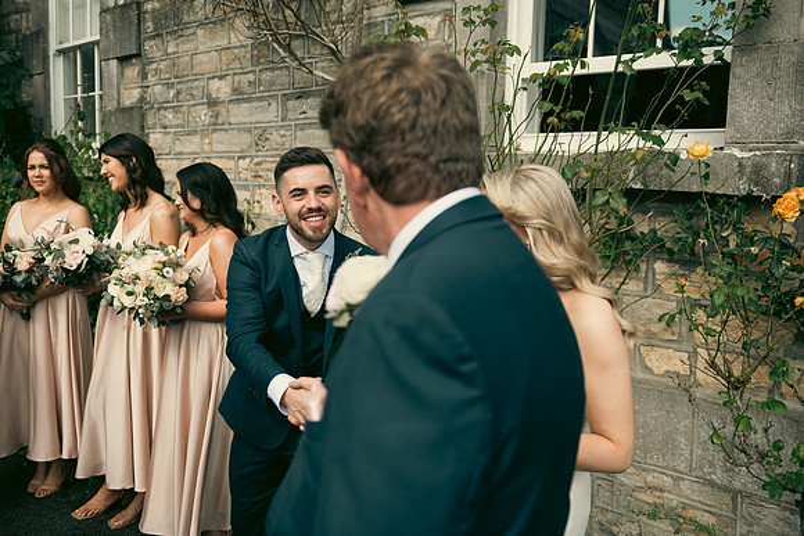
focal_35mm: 31
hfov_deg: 60.3
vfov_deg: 42.3
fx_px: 692
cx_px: 402
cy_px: 268
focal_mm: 31
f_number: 3.5
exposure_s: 1/1600
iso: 125
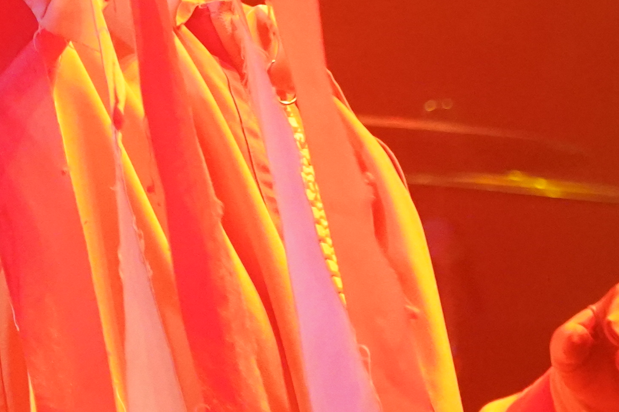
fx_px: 7462
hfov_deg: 4.7
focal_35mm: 434
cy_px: -92
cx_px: 21
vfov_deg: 3.2
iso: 6400
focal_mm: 105
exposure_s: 1/160
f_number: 4
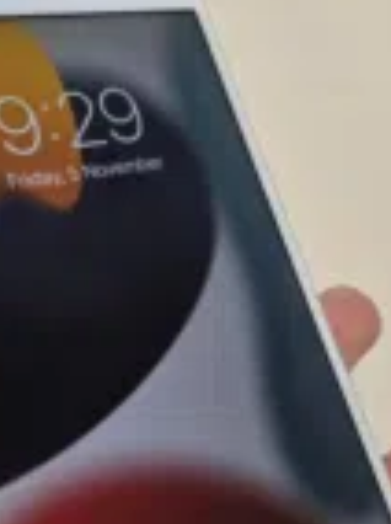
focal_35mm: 65
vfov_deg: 29.9
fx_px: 982
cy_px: 258
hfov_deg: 22.5
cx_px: 203
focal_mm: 5.4
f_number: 1.8
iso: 125
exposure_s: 1/100
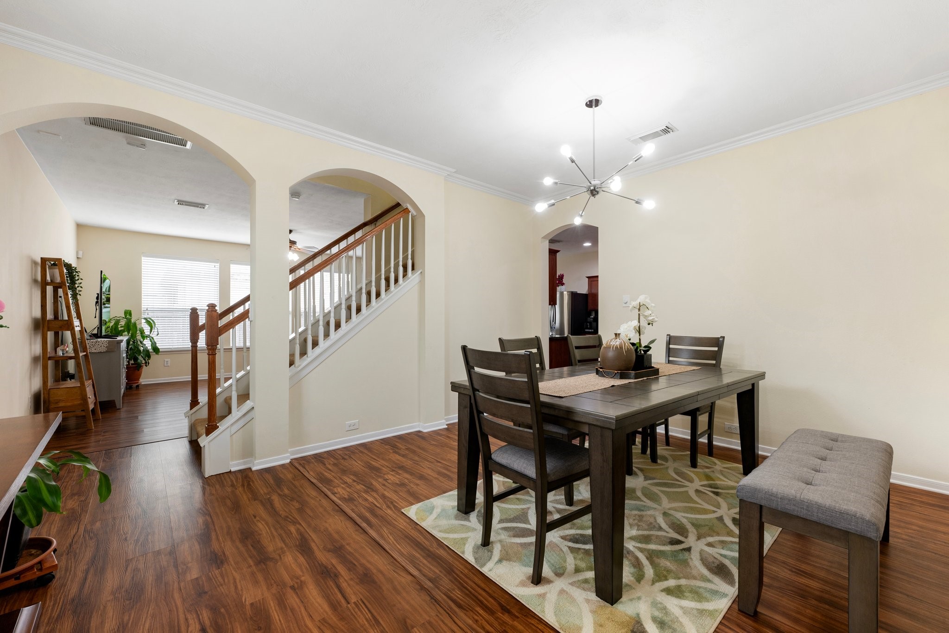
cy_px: 316
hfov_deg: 104.2
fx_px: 369
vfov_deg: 81.2
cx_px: 474
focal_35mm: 14
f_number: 7.1
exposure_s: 1/8
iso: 320
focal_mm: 14
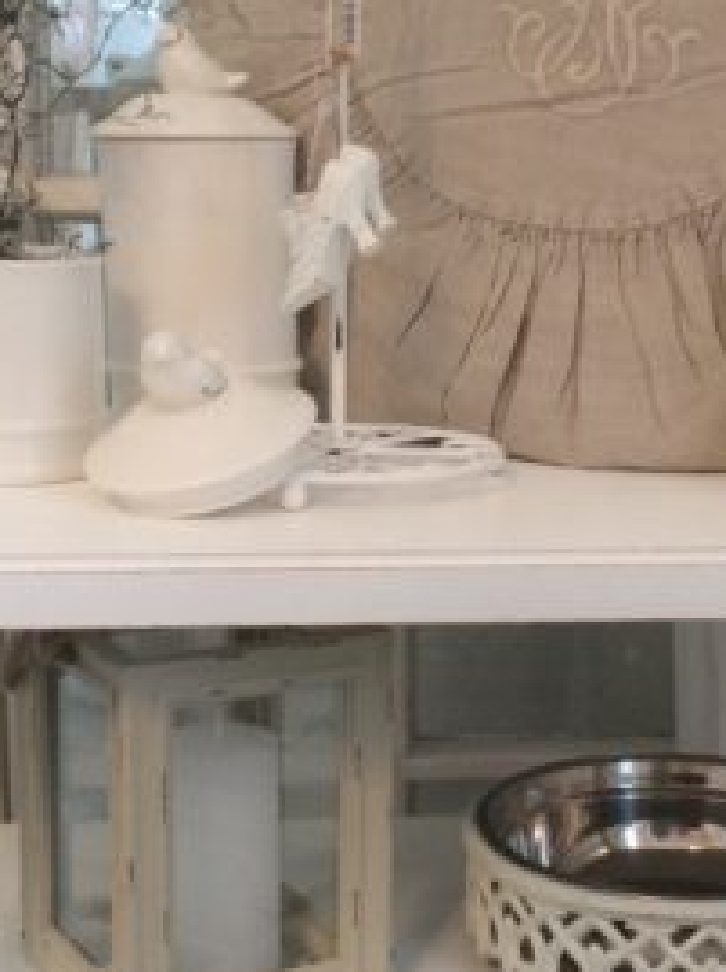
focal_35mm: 72
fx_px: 2018
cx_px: 524
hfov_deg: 20.3
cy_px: 612
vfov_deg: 27.0
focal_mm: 4.15
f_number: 2.2
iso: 160
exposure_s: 1/33
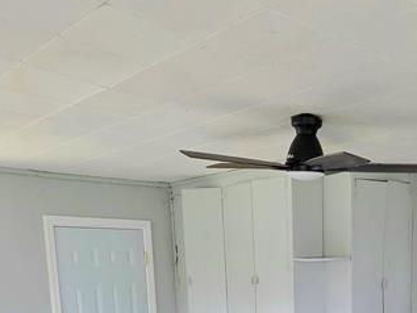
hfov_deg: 43.4
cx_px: 312
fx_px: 506
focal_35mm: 42
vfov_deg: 29.9
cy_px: 367
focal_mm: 2.2
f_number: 1.9
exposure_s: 1/120
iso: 200
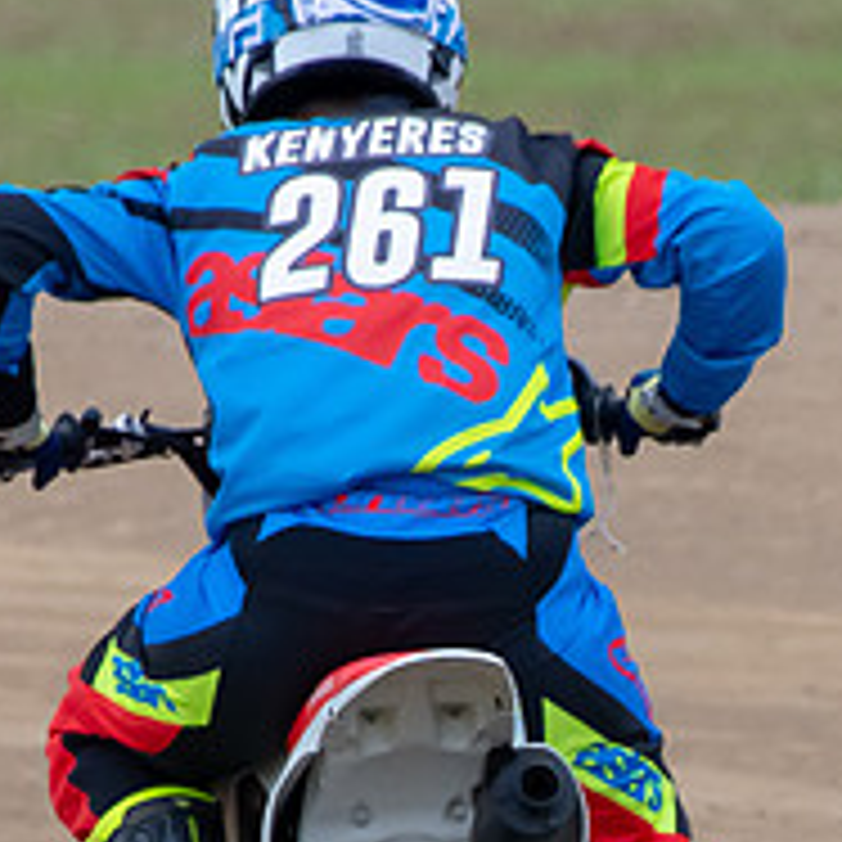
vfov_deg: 1.1
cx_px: 689
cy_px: 774
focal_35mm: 1593
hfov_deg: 1.1
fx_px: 43839
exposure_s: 1/200
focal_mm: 250
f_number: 6.3
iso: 400
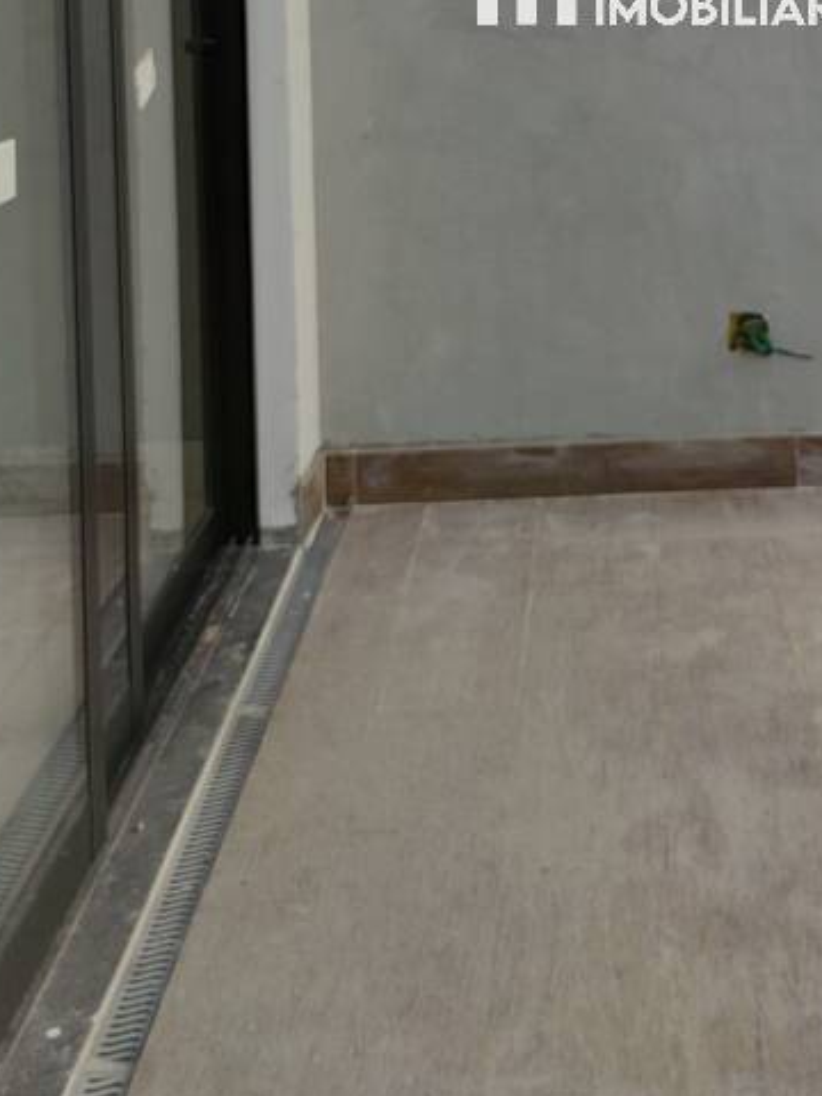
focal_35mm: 54
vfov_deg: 32.3
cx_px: 708
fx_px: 1710
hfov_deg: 26.3
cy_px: -34
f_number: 1.69
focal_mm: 6.72
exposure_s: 1/507
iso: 100
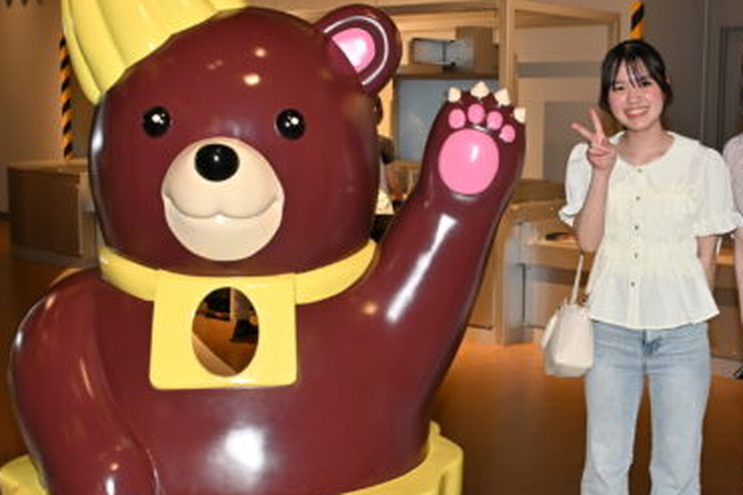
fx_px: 1151
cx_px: 507
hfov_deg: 35.4
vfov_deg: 24.2
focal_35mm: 56
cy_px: 259
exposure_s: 1/60
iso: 800
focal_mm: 23
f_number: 7.1
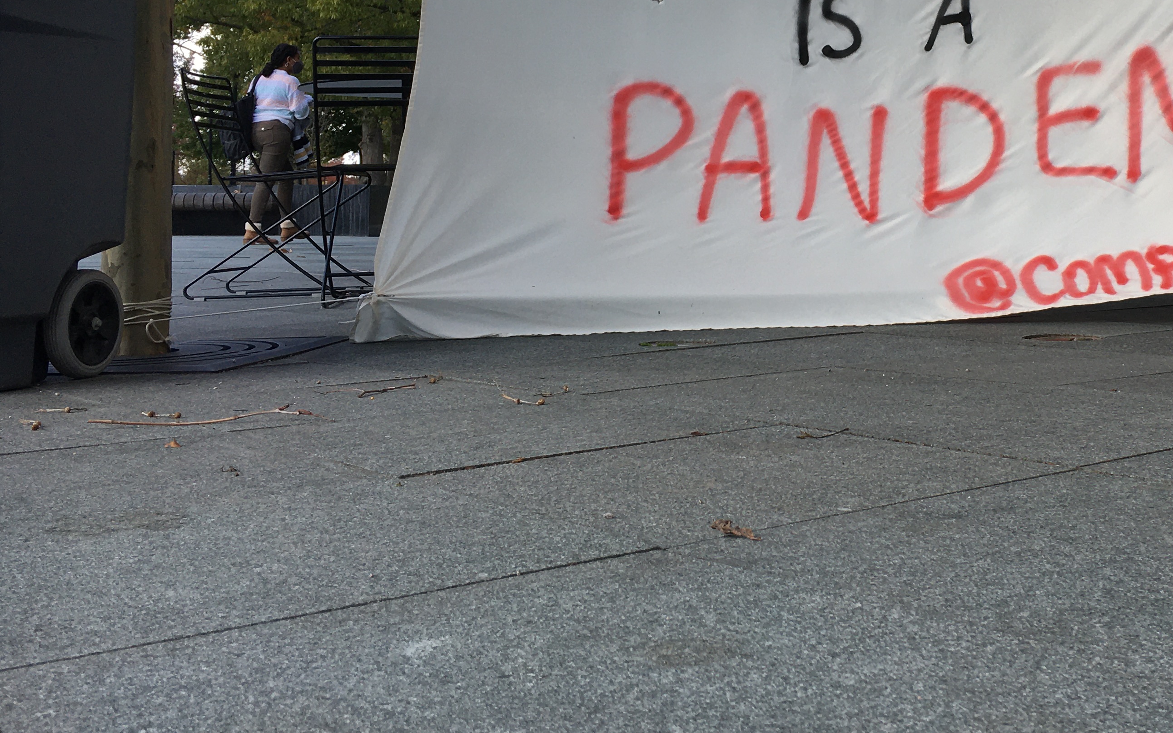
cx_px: 894
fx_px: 1535
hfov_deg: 40.5
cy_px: 129
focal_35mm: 48
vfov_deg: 26.3
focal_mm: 4.15
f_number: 2.2
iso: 25
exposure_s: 1/398
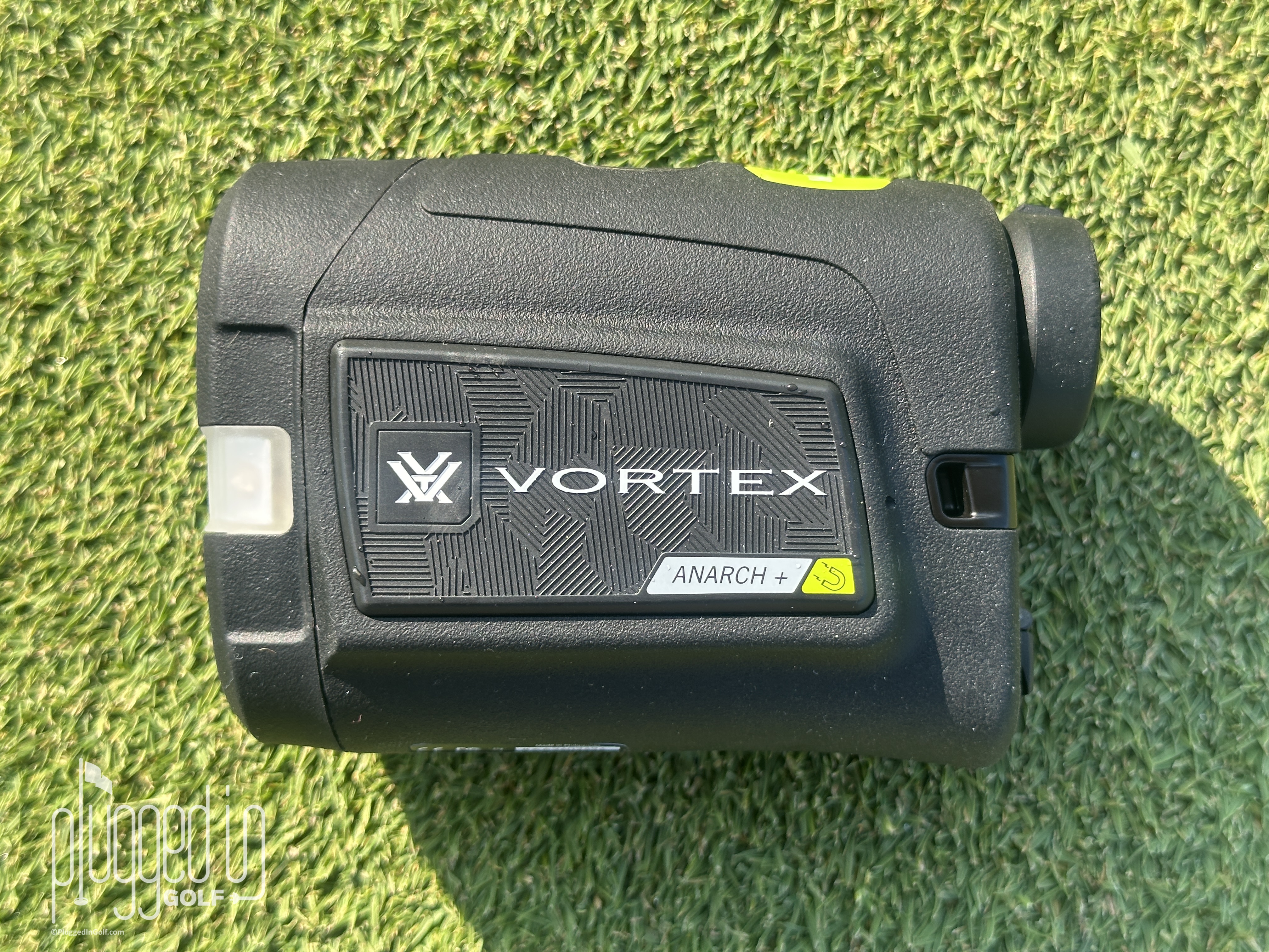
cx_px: 634
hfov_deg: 39.7
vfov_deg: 30.3
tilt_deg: -88.1
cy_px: 476
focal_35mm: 48
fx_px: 1760
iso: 64
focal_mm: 6.86
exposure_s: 1/836
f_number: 1.78
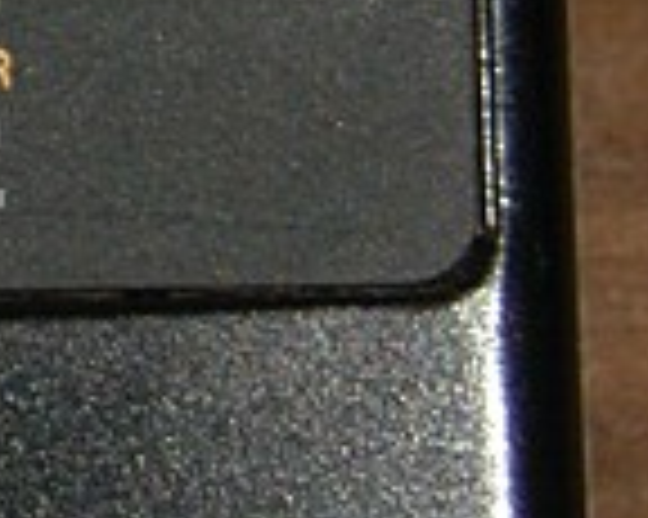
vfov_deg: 2.5
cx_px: -774
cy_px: 50
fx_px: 11710
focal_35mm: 611
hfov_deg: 3.1
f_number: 3.2
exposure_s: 1/100
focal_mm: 23.2
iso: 50
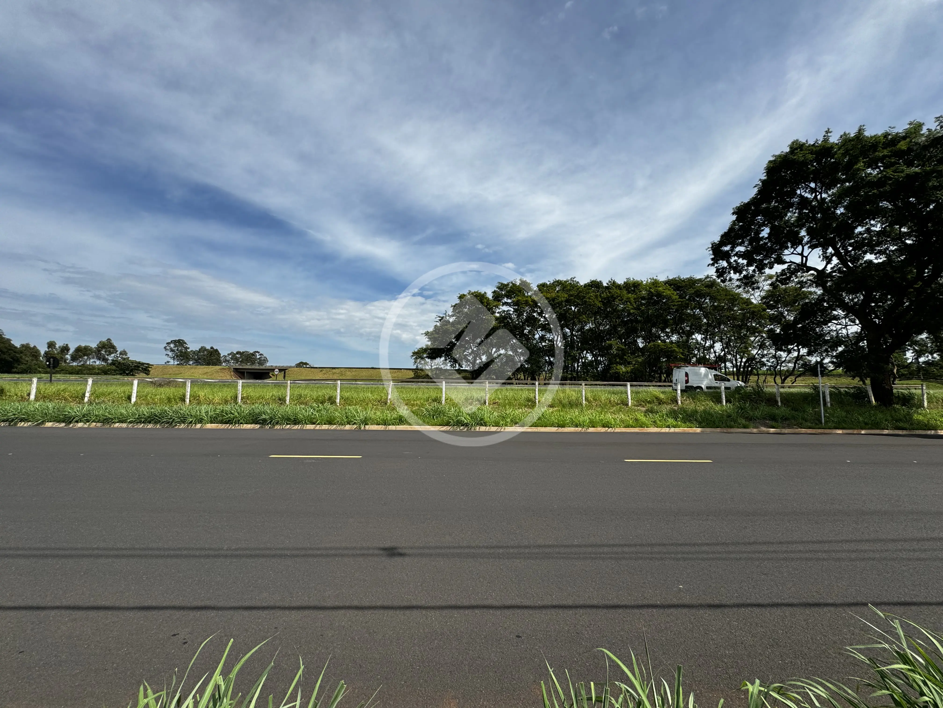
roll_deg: -0.5
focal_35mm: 14
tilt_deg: +4.6
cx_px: 472
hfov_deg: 102.1
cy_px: 354
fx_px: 381
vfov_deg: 85.7
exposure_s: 1/2770
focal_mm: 2.22
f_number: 2.2
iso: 50
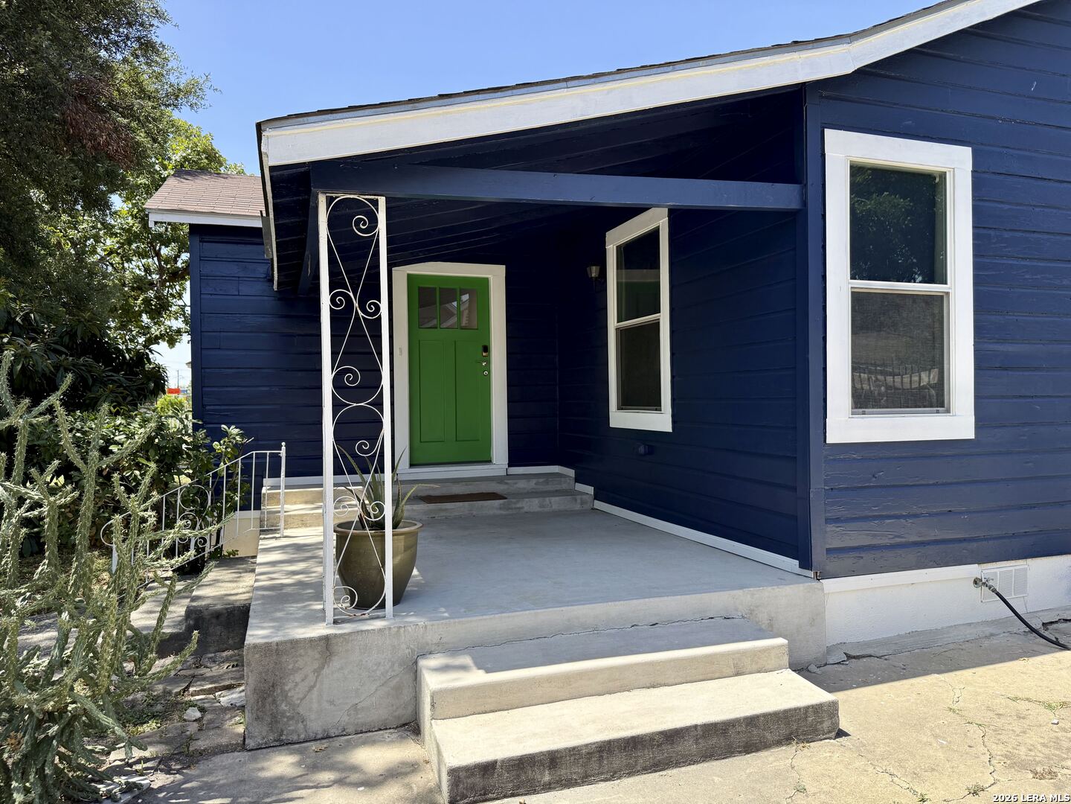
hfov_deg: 71.6
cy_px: 402
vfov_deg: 56.8
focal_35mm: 24
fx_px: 743
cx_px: 536
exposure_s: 1/2053
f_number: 1.78
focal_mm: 6.76
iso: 100
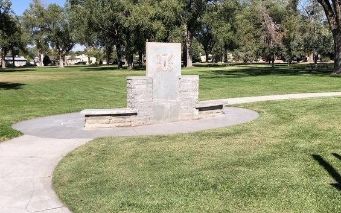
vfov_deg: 30.5
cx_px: 171
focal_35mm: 42
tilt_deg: -5.5
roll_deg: -1.2
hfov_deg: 47.2
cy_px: 94
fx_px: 390
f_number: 1.8
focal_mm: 4
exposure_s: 1/1946
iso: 20
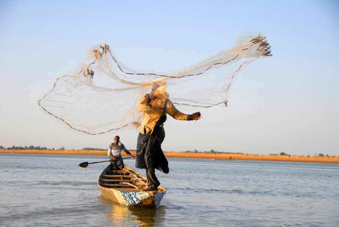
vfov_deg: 16.3
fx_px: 792
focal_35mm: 84
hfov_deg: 24.2
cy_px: 114
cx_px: 170
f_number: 4.8
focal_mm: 56
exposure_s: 1/2000
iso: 400
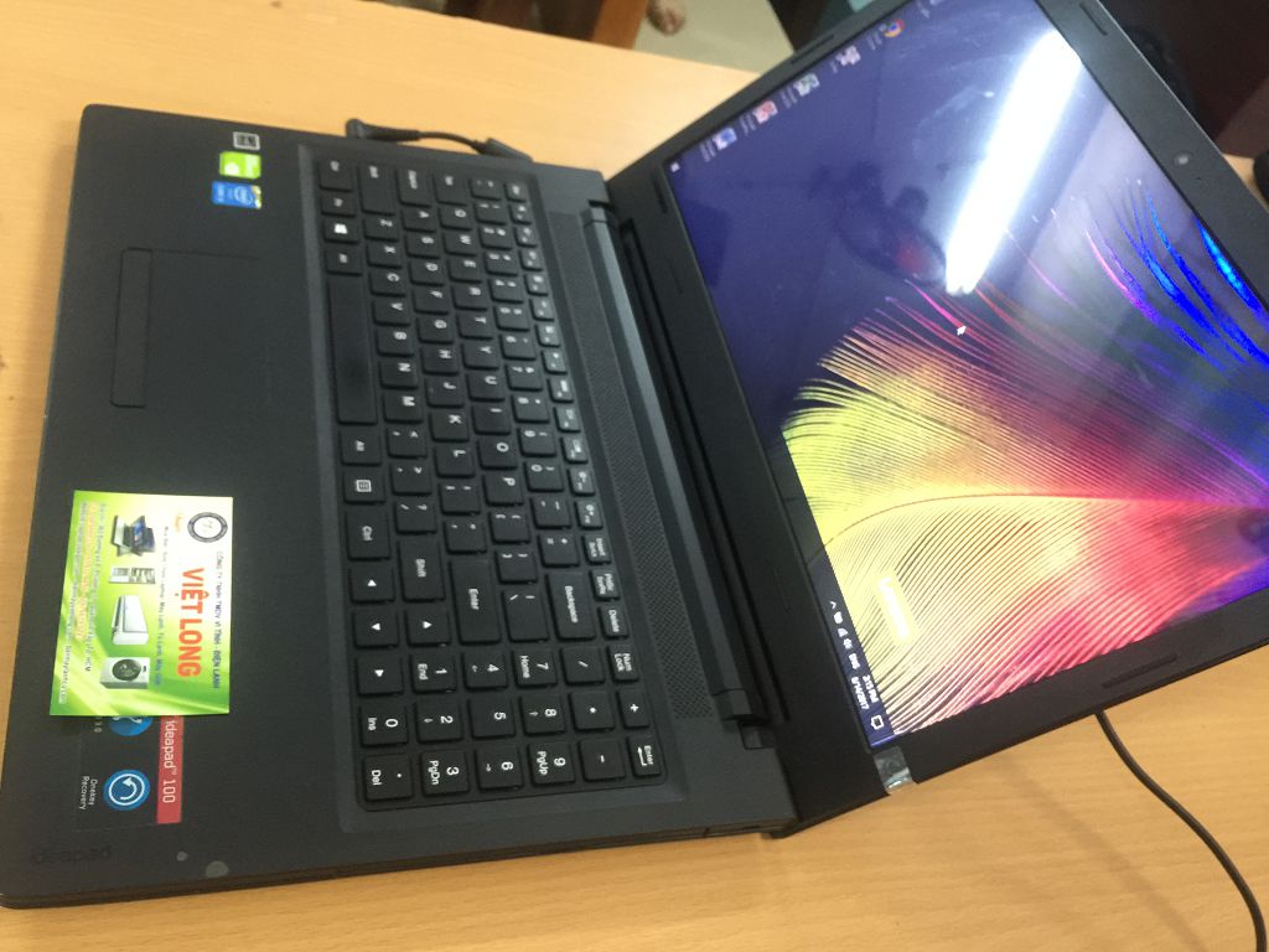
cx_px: 634
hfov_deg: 61.7
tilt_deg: -45.7
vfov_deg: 48.2
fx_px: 1063
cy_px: 476
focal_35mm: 29
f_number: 2.2
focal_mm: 4.15
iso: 125
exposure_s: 1/10
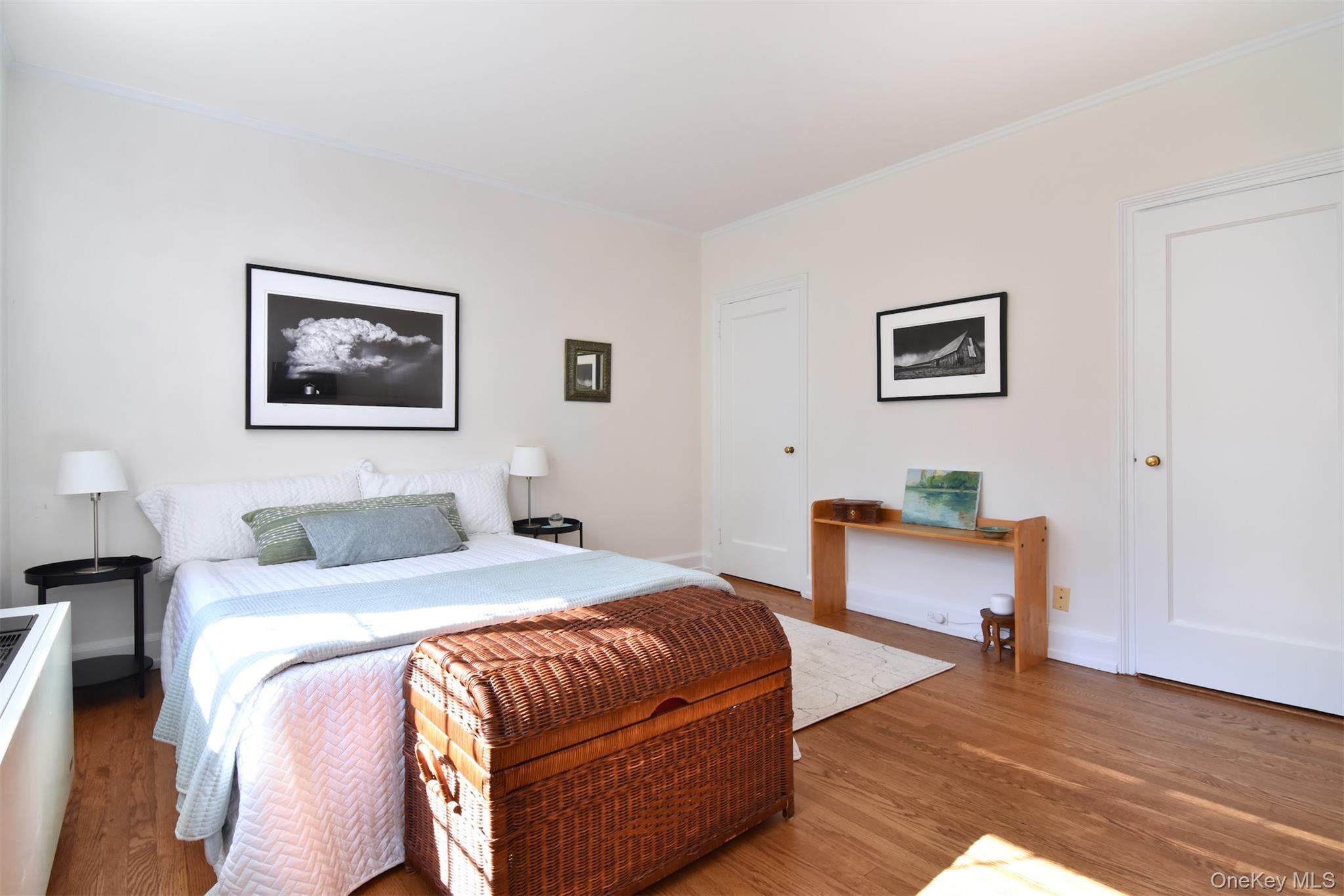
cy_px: 448
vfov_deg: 72.0
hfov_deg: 95.0
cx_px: 672
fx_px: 616
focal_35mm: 16
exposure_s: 1/100
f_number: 11
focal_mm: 11
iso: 640
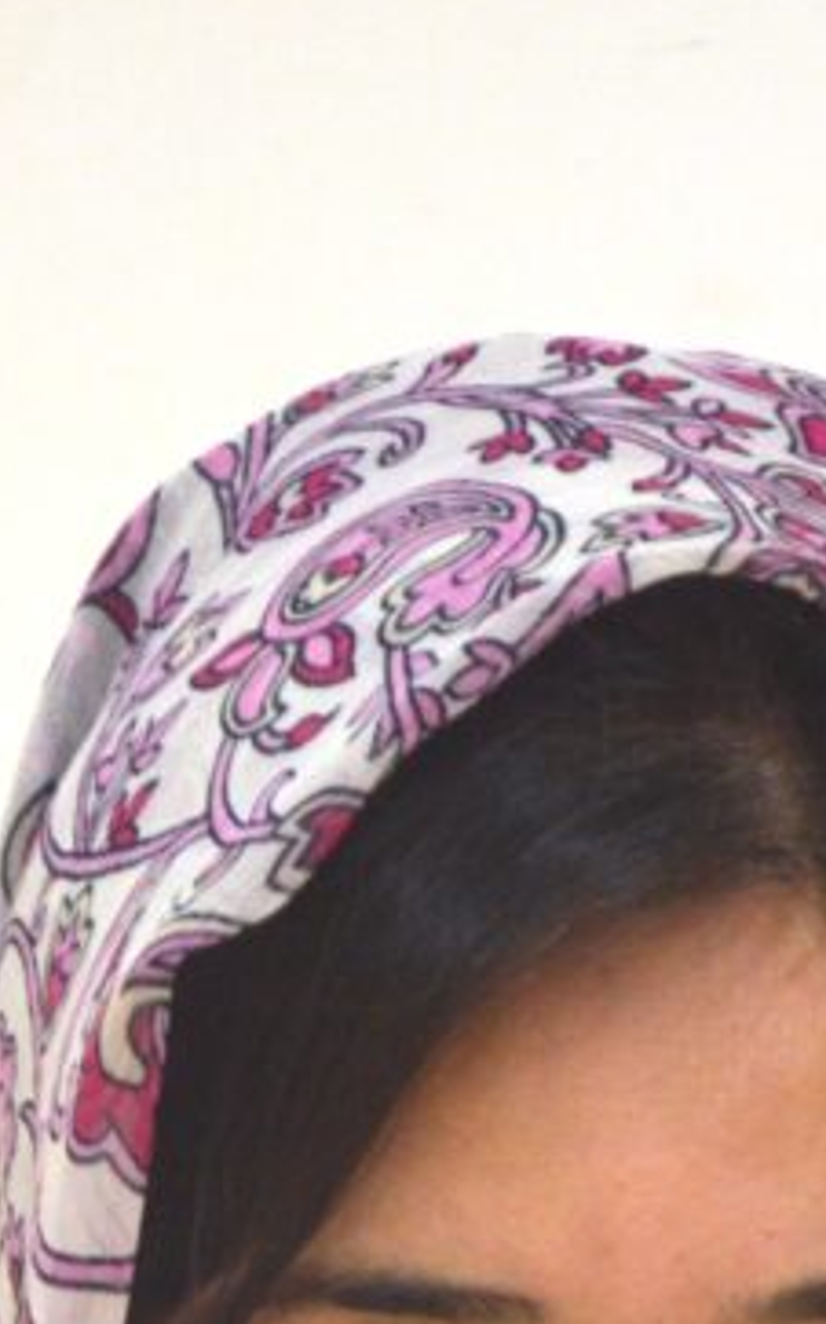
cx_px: 662
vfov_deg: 7.7
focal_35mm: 269
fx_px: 9683
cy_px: 2015
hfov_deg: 4.9
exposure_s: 1/20
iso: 1000
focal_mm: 55
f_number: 5.6
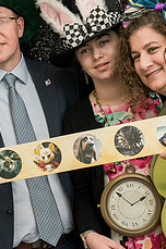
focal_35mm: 99
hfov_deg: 13.8
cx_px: 64
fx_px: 687
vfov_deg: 20.6
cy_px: 101
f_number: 5.6
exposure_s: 1/125
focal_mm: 39
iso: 1250
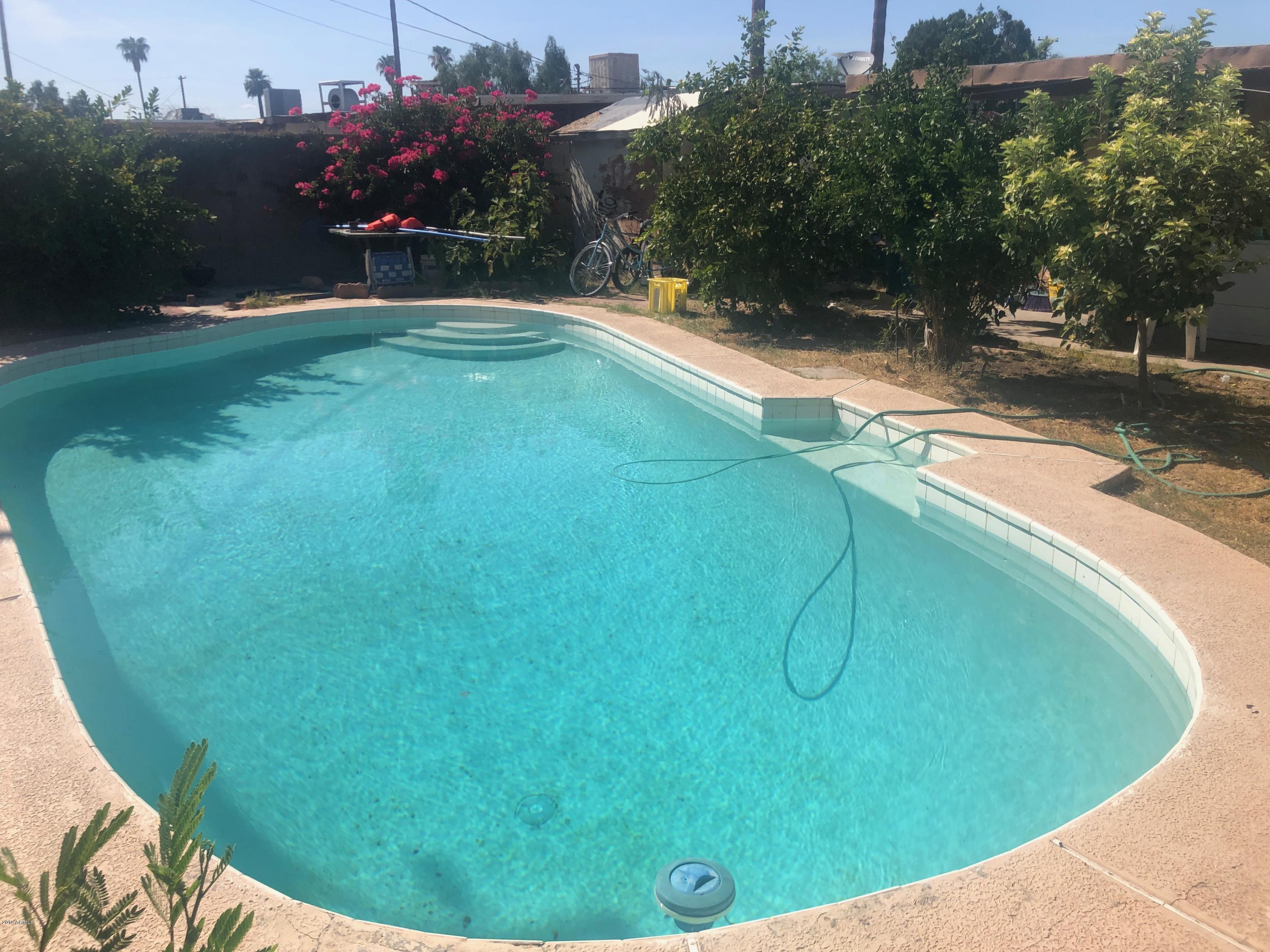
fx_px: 1027
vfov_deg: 49.7
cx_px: 635
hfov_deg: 63.4
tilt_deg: -16.6
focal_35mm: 28
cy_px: 476
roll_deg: -0.4
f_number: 1.8
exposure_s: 1/3003
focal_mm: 3.99
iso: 20
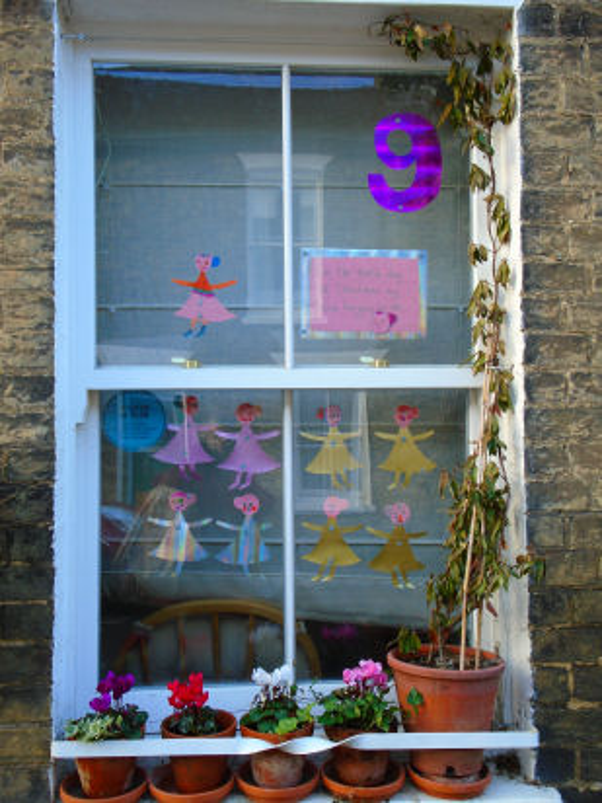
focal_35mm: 42
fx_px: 974
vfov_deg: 44.8
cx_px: 301
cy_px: 402
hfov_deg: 34.3
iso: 100
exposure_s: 1/60
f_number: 4.1
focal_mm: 7.4
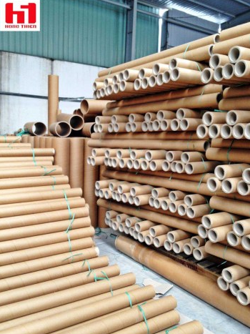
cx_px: 127
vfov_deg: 51.4
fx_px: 347
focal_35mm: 36
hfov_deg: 39.6
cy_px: 170
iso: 80
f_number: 2.4
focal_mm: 4.28
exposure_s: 1/24
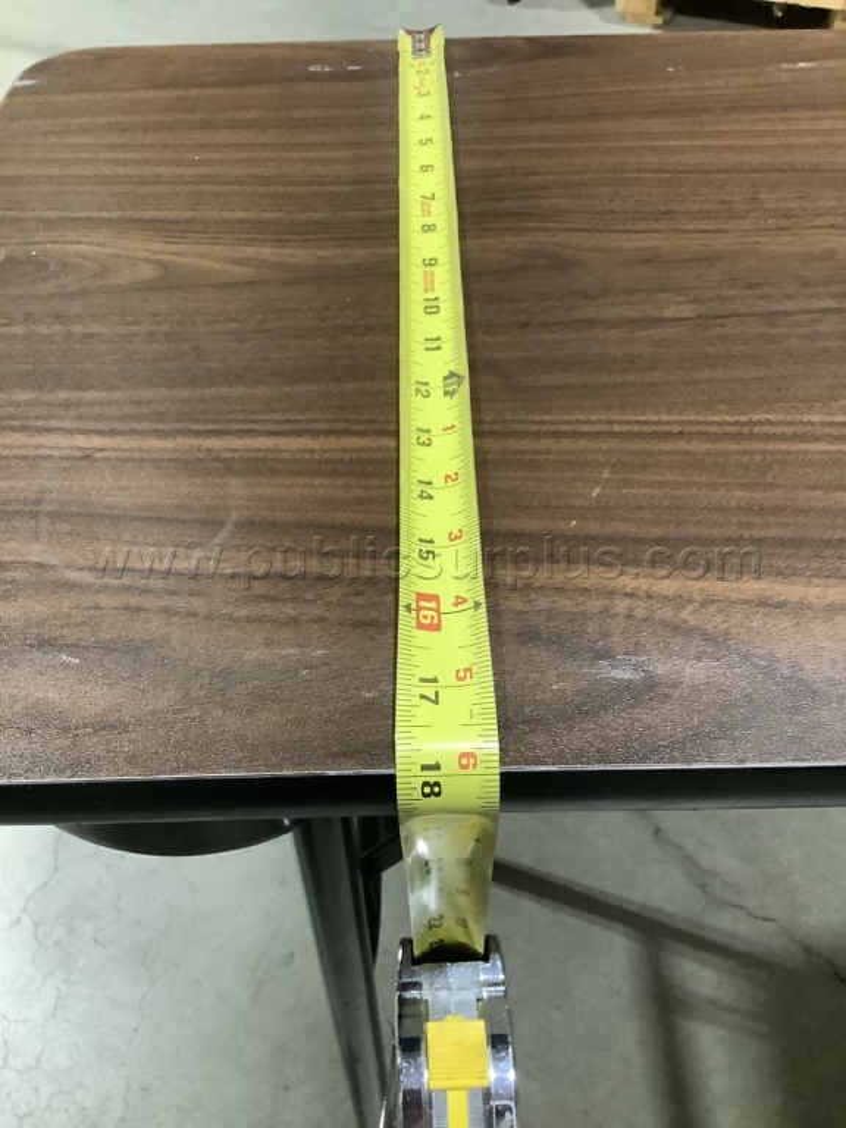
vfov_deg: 58.4
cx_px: 423
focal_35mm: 31
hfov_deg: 45.4
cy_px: 564
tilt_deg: -45.5
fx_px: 1010
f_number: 2.4
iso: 400
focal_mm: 3.3
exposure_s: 1/40
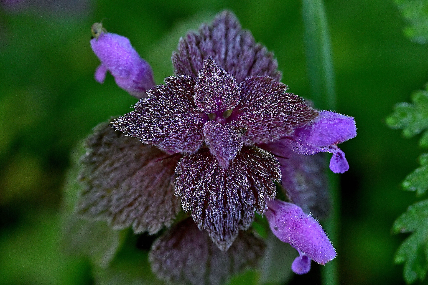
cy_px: 142
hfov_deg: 33.4
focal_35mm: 60
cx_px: 214
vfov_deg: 22.6
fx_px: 713
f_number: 20
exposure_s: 1/200
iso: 8000
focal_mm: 60
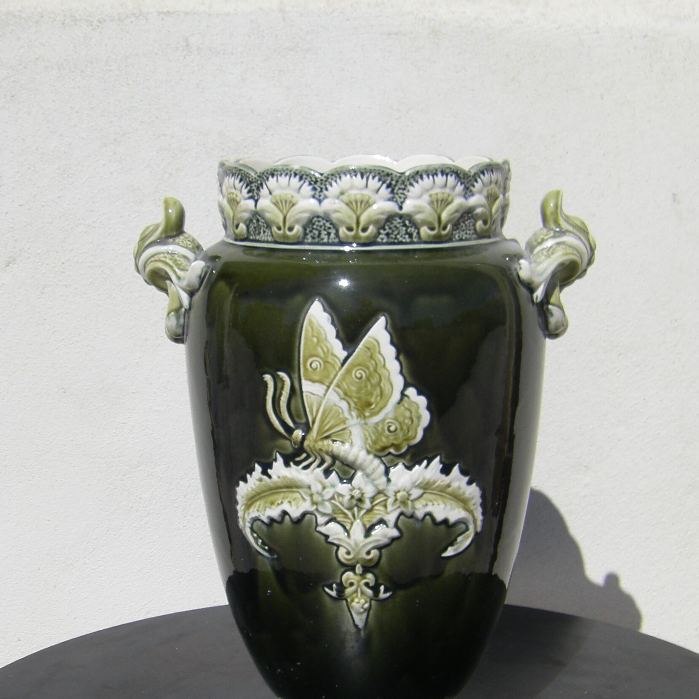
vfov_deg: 26.0
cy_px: 462
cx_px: 340
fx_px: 1508
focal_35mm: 66
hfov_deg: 26.1
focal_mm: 6.3
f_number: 7
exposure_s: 1/400
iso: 64
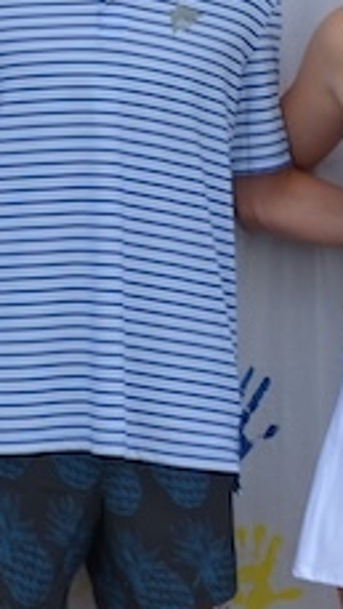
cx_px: 553
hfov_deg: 5.2
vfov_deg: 9.3
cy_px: -62
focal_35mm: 230
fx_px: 3715
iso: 100
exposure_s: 1/250
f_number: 8
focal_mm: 28
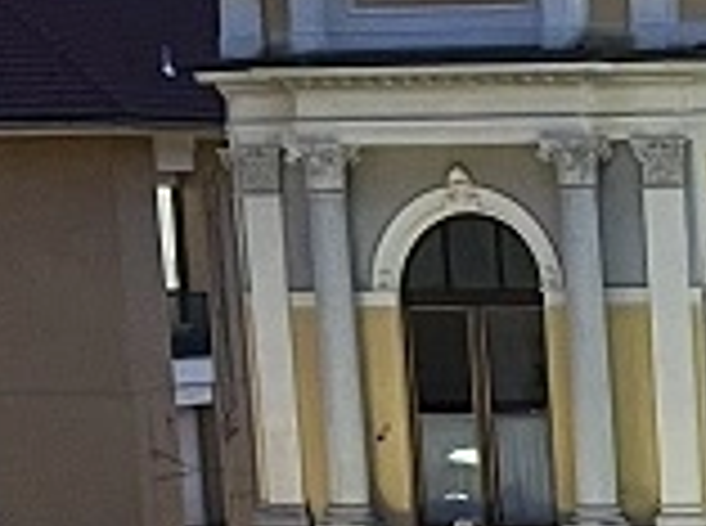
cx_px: 1259
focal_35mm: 201
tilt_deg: -12.5
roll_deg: +1.7
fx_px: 4090
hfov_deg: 9.4
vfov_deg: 7.1
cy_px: 1110
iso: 500
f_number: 1.5
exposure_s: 1/33
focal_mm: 5.7
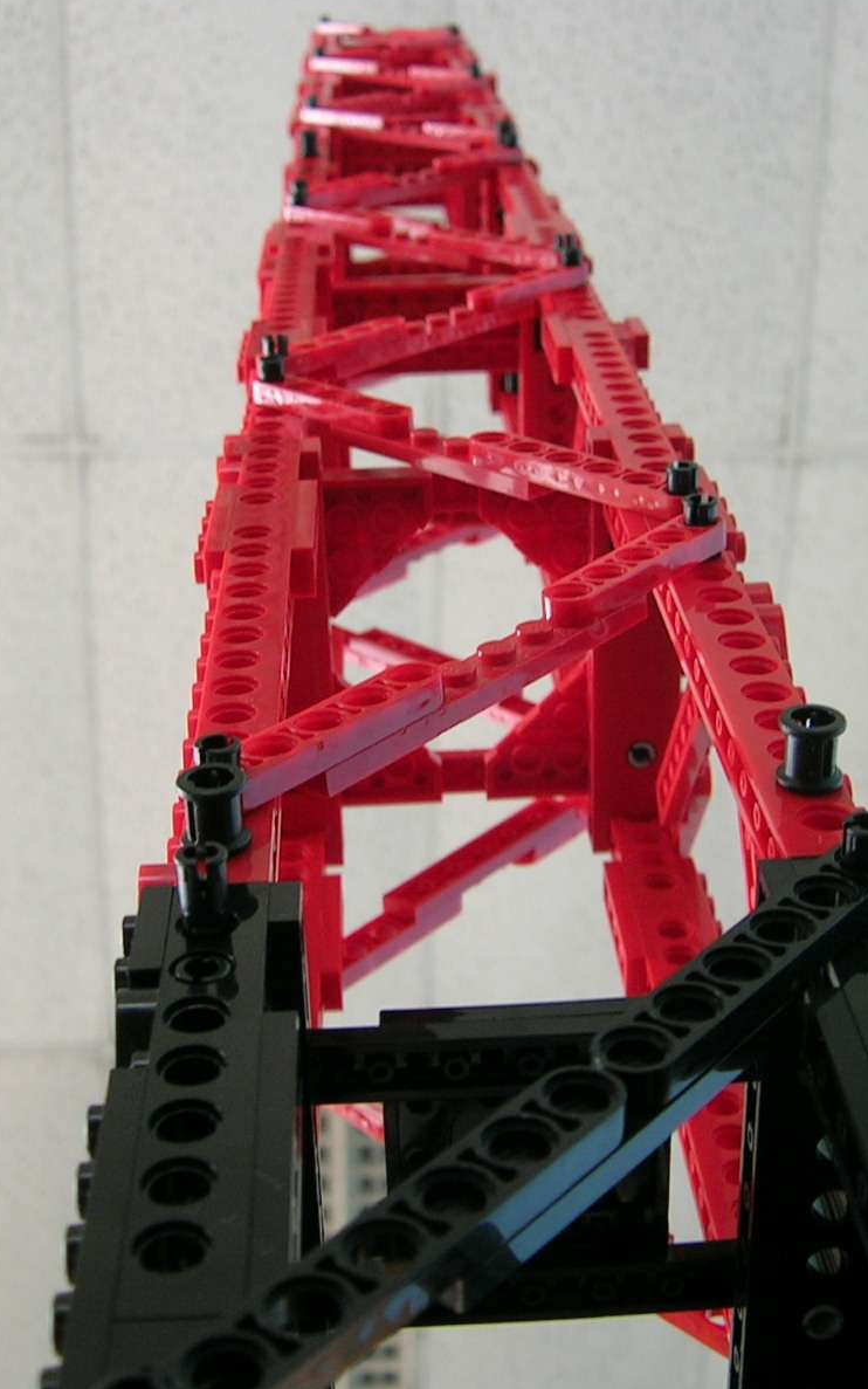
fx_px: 1892
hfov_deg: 25.8
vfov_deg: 40.3
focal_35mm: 50
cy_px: 689
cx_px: 460
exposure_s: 1/34.7
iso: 50
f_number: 2.8
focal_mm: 5.4
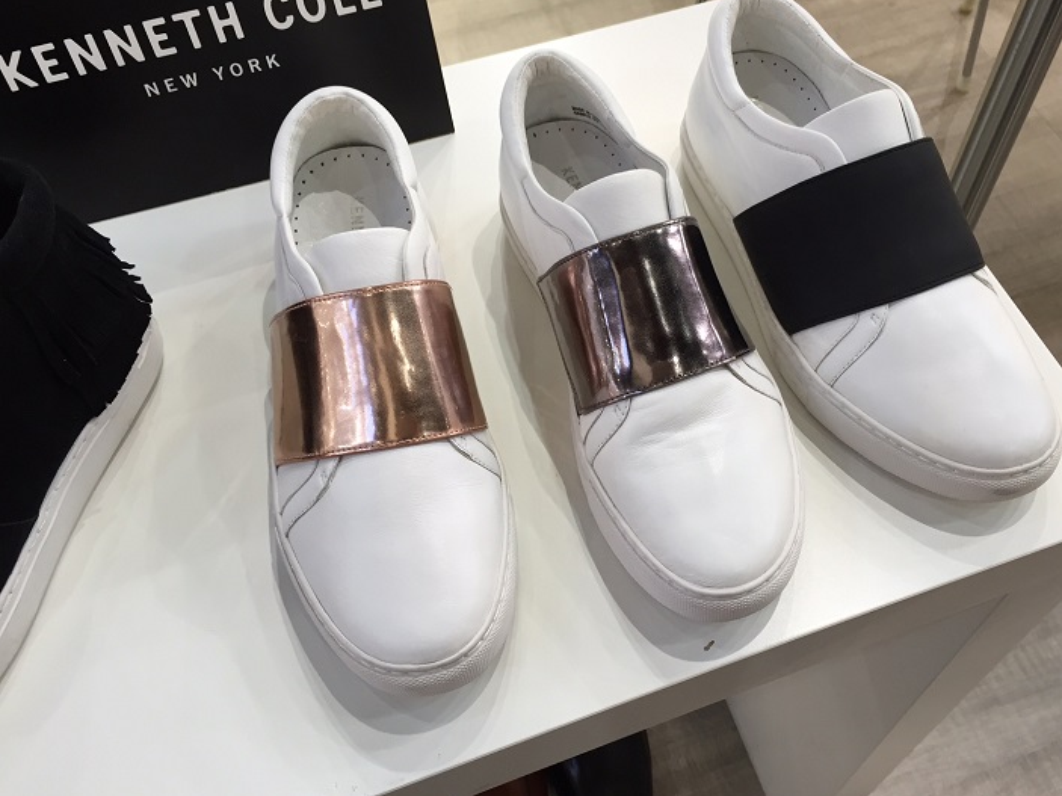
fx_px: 1012
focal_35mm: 33
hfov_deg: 55.2
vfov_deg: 42.9
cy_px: 376
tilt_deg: -57.6
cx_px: 603
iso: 32
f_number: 2.2
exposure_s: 1/33
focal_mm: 4.15
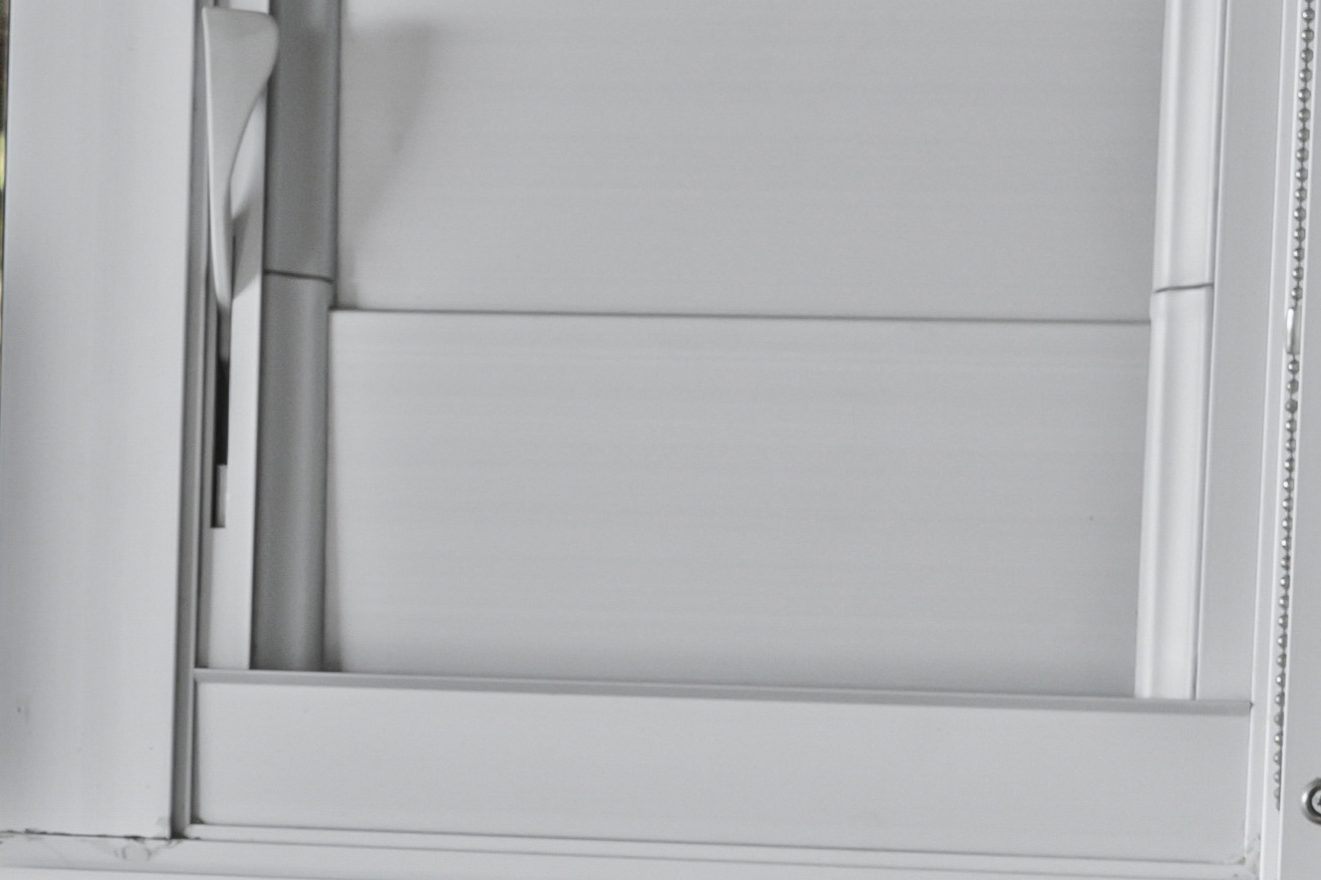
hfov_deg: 7.3
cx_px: -1974
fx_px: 9575
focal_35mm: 261
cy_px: 1209
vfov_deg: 5.2
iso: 200
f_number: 8
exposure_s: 1/10
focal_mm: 49
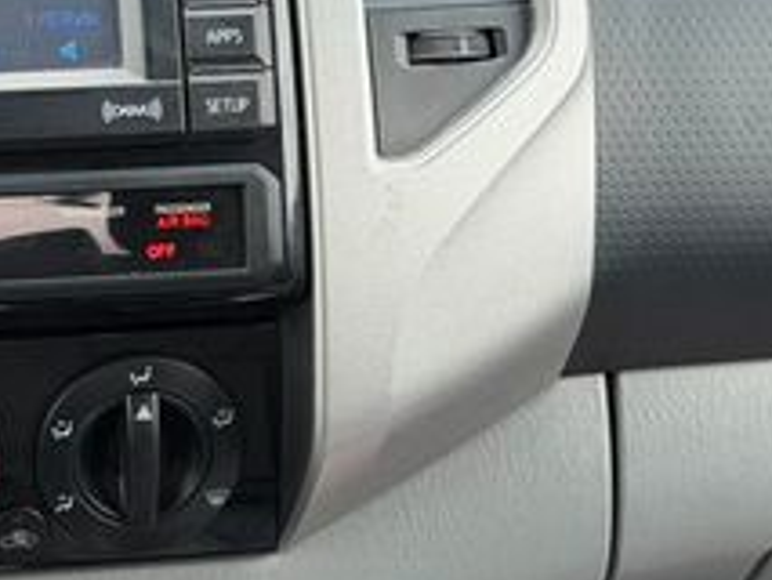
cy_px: 279
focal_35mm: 144
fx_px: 3213
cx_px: -130
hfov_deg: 13.4
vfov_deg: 10.3
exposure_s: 1/121
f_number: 1.78
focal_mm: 6.76
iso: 80
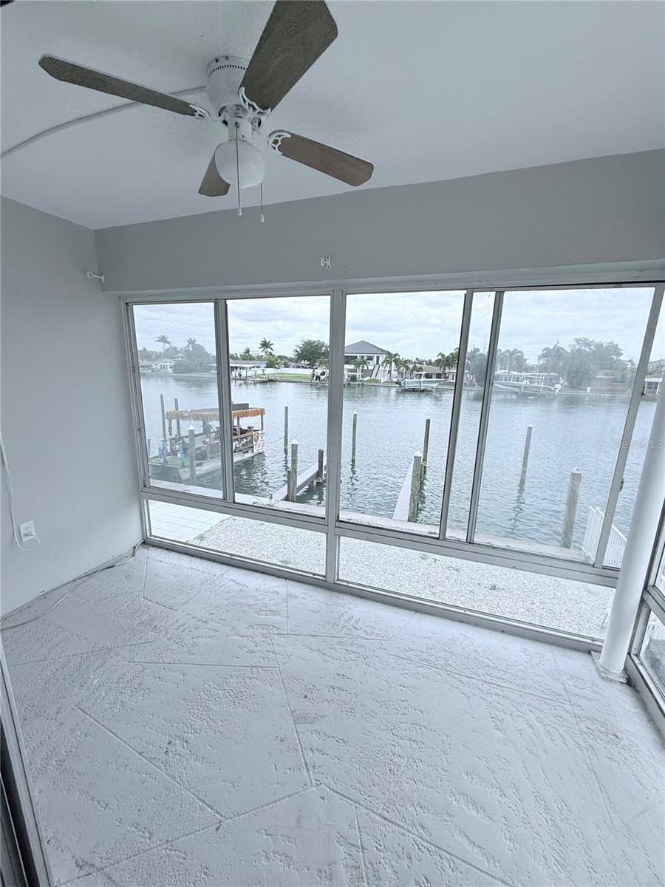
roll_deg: -1.6
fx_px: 359
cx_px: 332
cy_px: 444
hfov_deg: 85.7
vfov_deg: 102.1
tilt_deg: -11.5
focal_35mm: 14
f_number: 2.2
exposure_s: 1/1125
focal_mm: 2.22
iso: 50
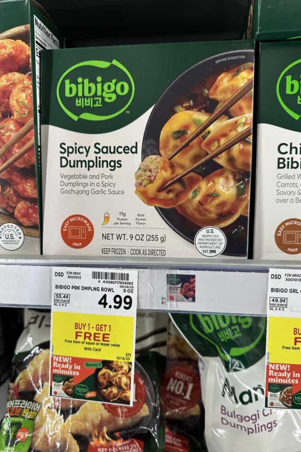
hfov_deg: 49.5
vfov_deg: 69.4
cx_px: 144
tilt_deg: -7.4
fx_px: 326
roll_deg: -0.3
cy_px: 232
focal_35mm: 26
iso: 64
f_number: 1.78
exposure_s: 1/121
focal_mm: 6.86
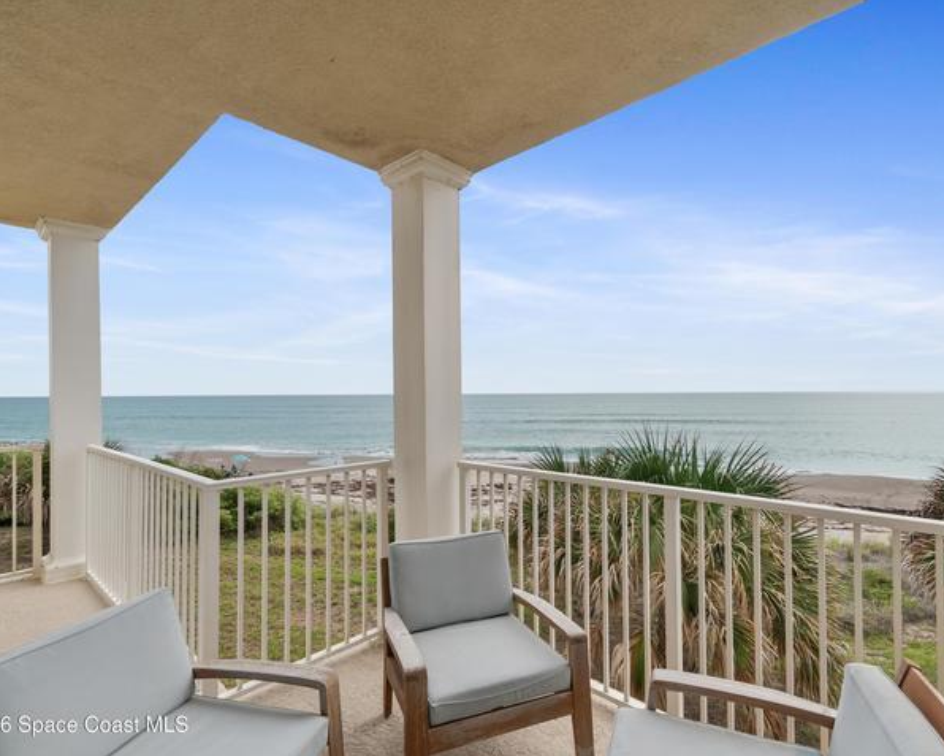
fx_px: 475
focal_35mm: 17
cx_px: 516
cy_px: 379
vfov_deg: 77.0
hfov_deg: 89.4
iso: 320
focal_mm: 10
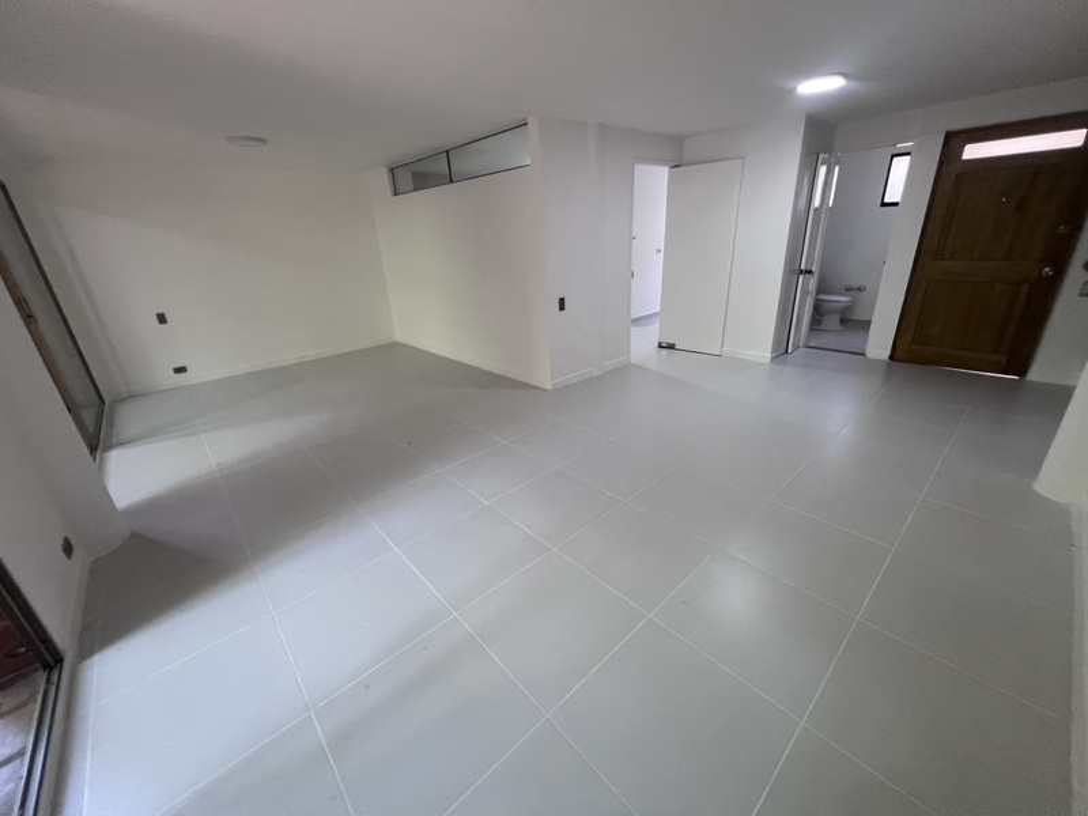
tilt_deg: -21.8
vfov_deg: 89.9
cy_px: 408
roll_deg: +2.9
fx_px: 409
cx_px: 544
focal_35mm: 13
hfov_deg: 106.2
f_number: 1.8
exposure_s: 1/99
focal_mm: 1.57
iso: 160
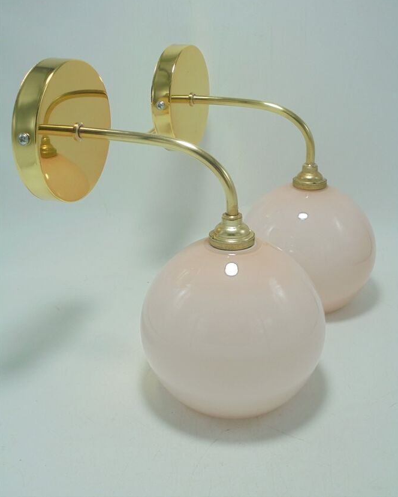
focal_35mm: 36
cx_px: 200
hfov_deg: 41.2
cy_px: 229
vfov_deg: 50.2
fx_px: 530
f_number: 4
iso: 100
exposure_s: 1/100
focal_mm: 6.1
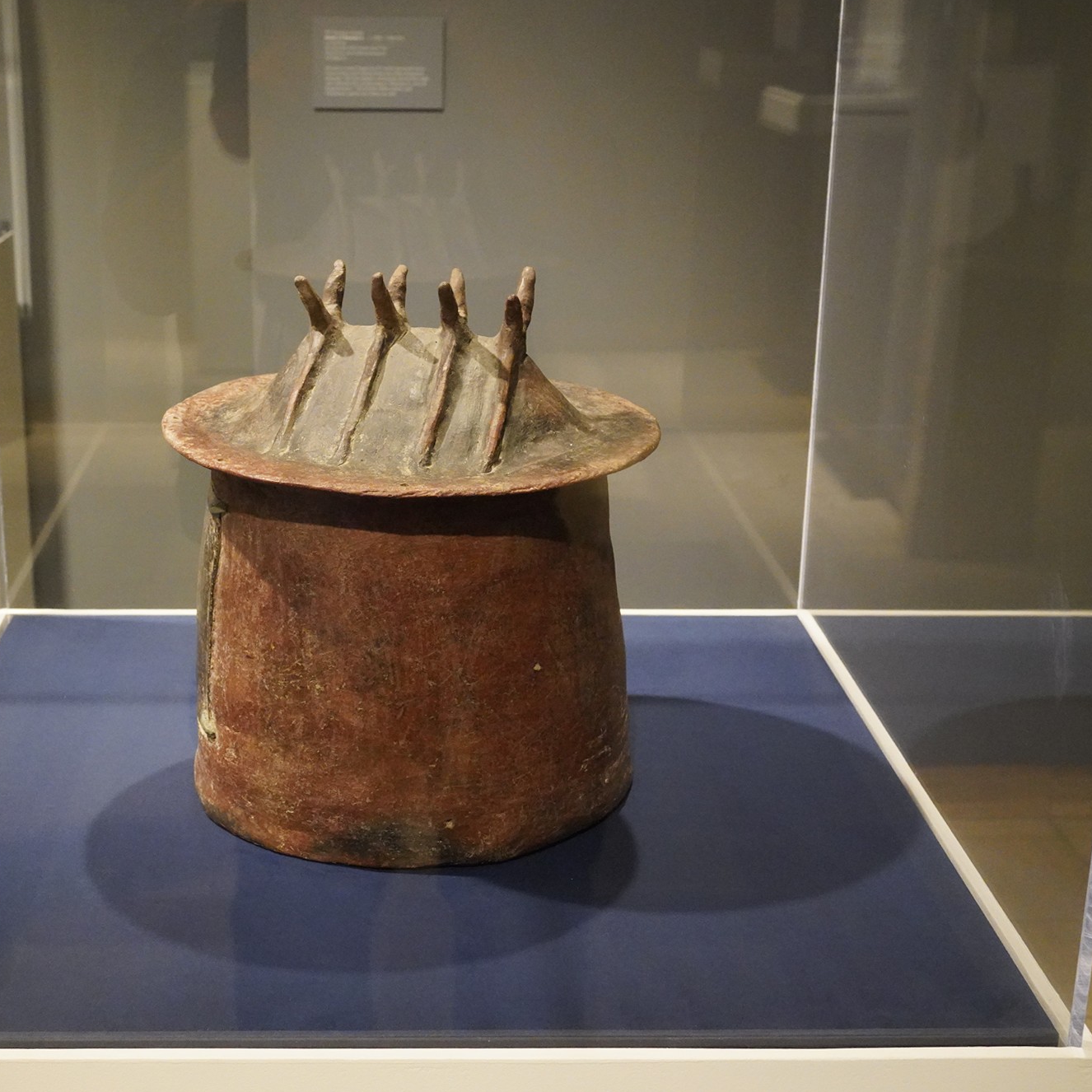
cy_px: 545
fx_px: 1785
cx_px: 416
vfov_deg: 34.0
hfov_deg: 33.9
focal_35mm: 50
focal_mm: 39
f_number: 8
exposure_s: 1/80
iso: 10000
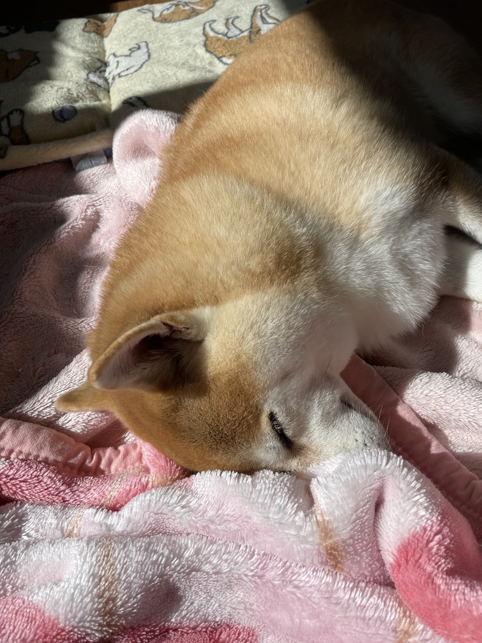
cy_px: 322
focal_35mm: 26
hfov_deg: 53.1
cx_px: 241
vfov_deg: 67.3
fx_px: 483
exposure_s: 1/5051
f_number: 1.6
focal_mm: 4.2
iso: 32
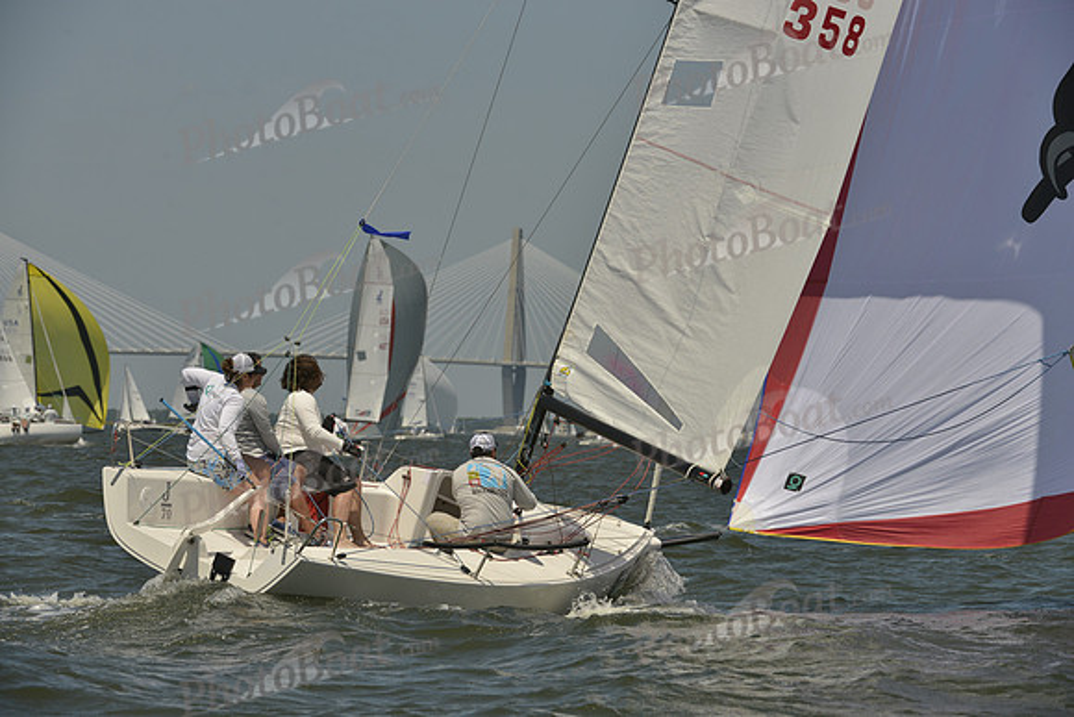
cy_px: 358
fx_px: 5968
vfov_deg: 6.9
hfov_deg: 10.3
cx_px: 537
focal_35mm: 200
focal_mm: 200
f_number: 10
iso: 280
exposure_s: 1/1600
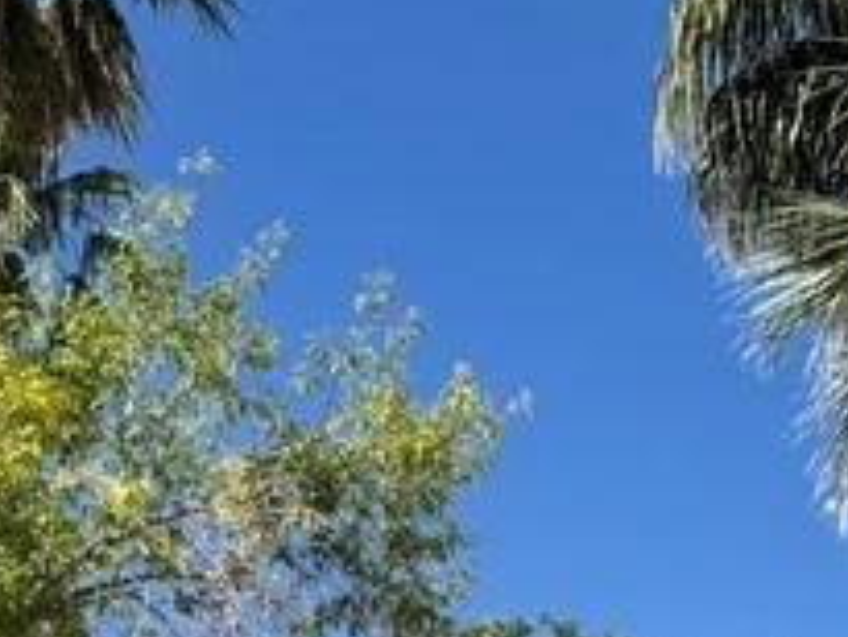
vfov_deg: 11.8
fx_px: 2941
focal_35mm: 120
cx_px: 1100
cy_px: 968
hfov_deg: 15.6
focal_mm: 6.76
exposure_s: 1/4950
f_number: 1.78
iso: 80
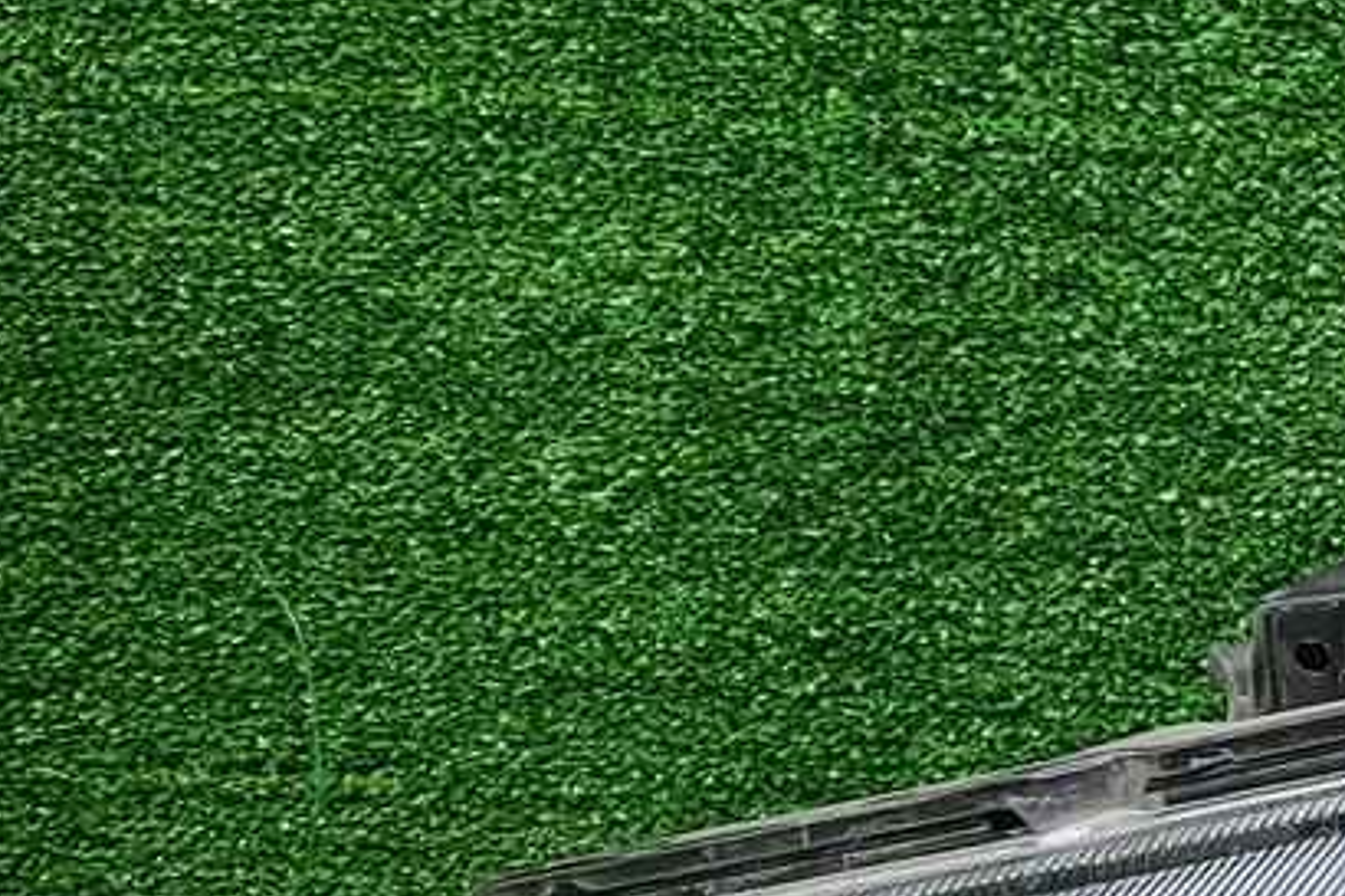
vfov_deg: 14.2
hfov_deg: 18.1
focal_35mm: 95
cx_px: 2231
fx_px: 3548
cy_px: 893
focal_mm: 5.4
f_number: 1.8
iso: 60
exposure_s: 1/50
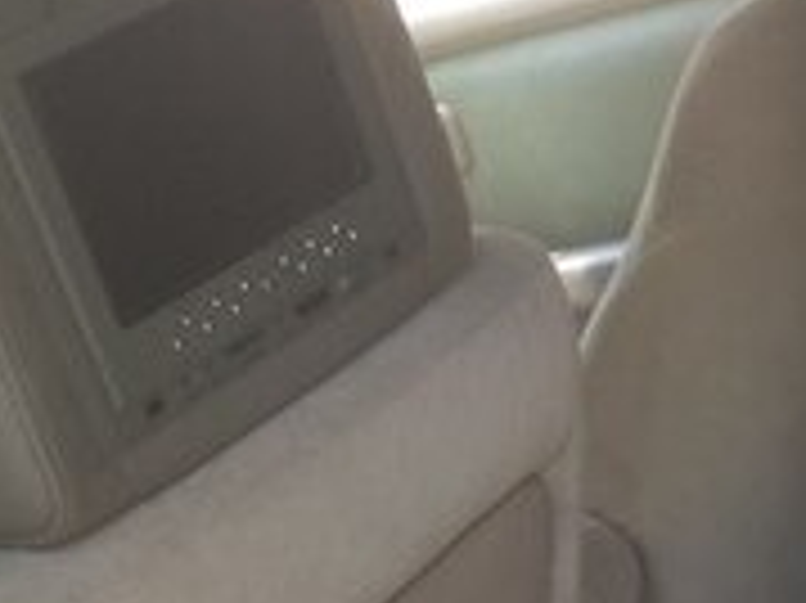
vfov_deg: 13.3
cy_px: 794
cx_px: 833
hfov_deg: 17.9
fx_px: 2490
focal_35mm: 107
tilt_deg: -27.0
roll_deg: +21.7
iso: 40
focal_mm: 4.15
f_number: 2.2
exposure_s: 1/33
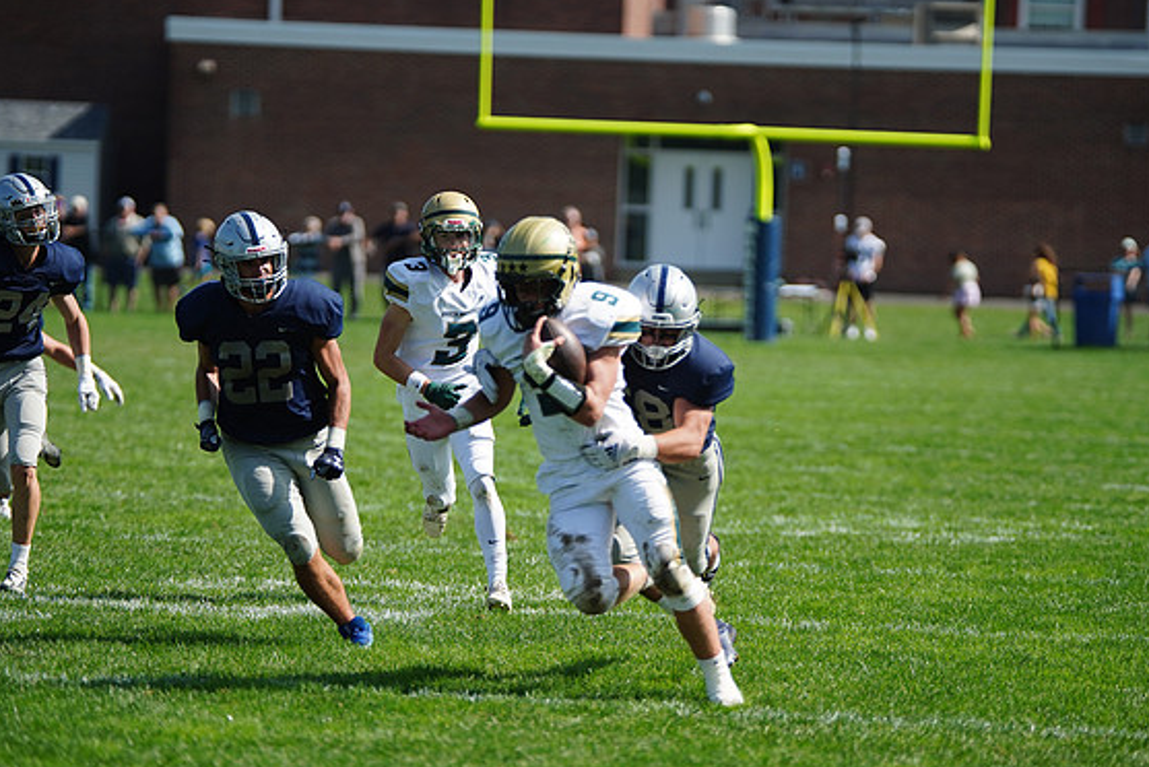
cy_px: 387
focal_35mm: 205
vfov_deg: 6.7
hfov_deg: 10.0
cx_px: 571
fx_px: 6546
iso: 400
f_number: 2.8
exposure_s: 1/4000
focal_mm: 197
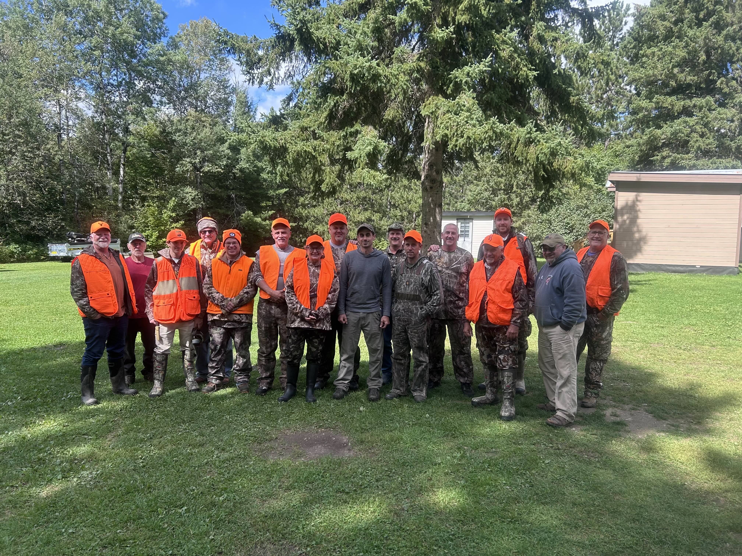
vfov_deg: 53.1
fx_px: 557
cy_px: 278
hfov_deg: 67.3
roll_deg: -0.6
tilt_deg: -5.7
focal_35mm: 26
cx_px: 371
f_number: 1.5
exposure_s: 1/1252
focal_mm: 5.7
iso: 50
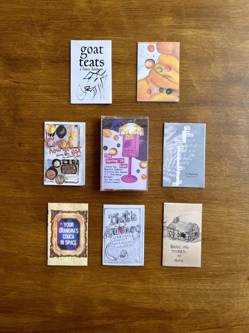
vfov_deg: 67.3
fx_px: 249
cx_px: 124
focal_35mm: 26
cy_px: 166
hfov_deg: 53.1
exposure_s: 1/110
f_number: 1.6
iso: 125
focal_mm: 5.1
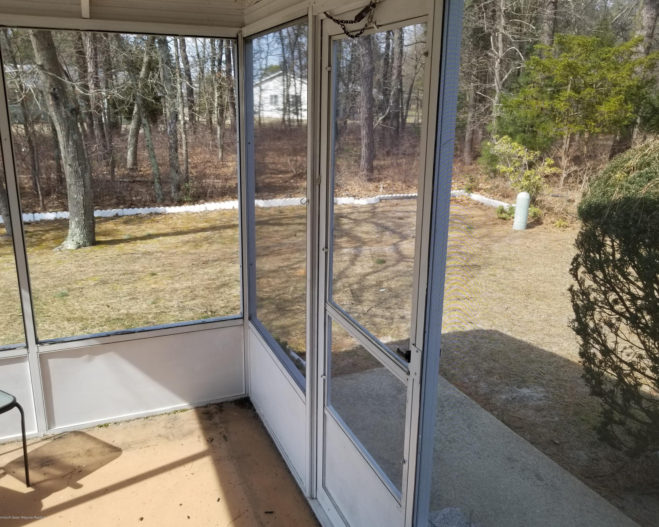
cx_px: 349
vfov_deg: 51.5
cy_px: 262
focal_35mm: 28
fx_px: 546
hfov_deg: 62.2
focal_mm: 4.25
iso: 50
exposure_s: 1/470
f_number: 1.7
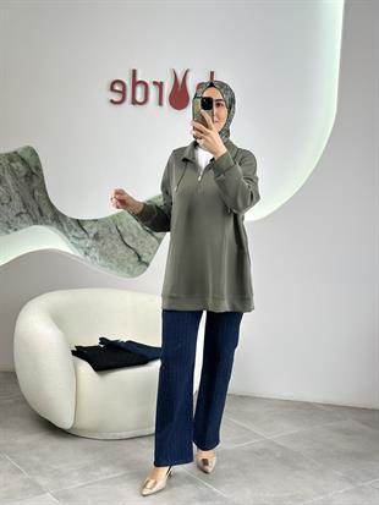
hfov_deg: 30.3
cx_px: 190
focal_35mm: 48
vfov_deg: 39.6
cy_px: 252
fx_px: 700
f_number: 1.78
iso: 64
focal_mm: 6.86
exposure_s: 1/100
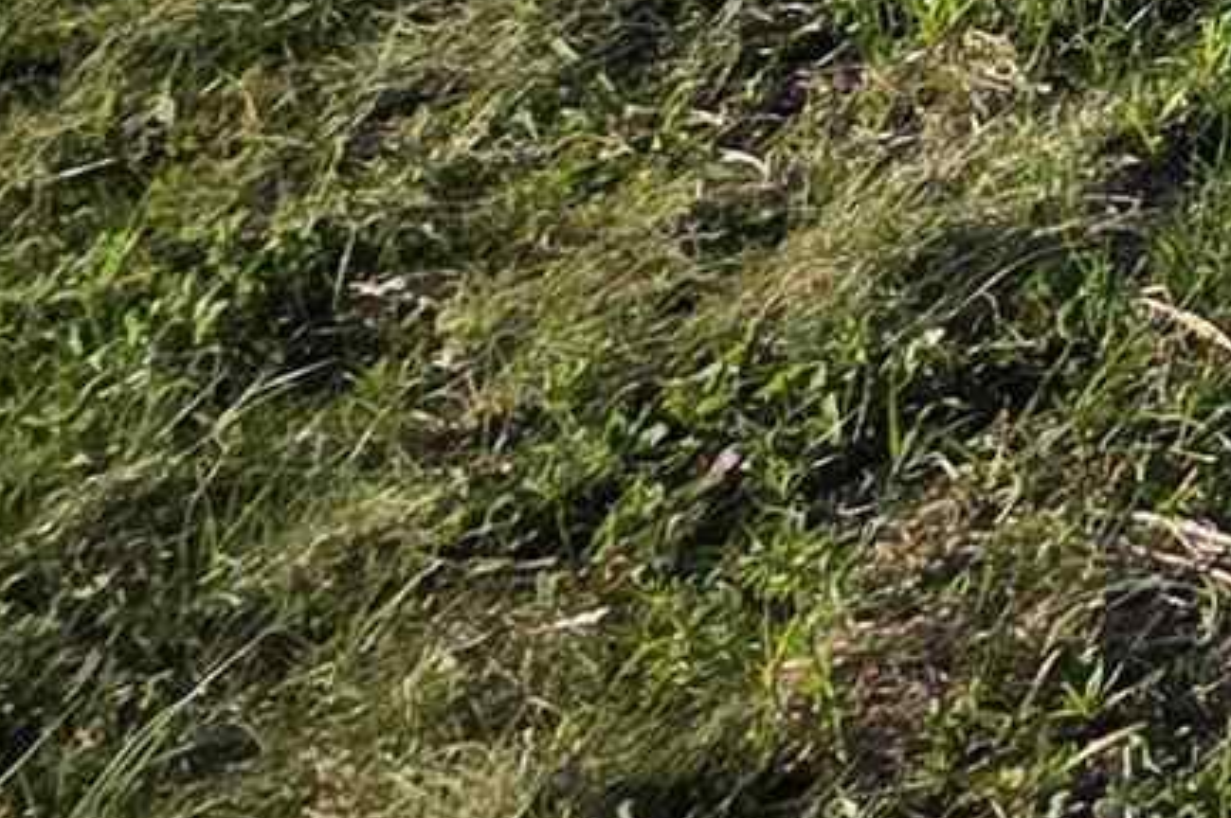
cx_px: 3608
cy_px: -1727
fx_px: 3280
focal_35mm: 96
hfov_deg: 11.8
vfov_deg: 10.0
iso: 40
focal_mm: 2.2
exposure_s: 1/2289
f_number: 1.9
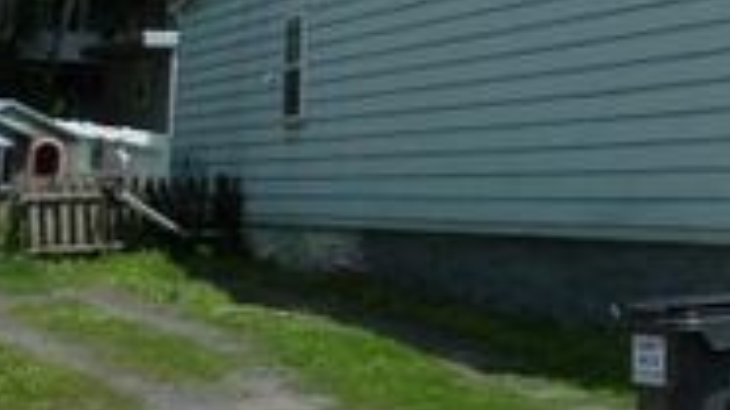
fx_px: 1819
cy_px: -30
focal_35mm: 94
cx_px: 971
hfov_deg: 20.5
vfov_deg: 12.7
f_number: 4.5
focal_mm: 5.3
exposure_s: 1/500
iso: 80
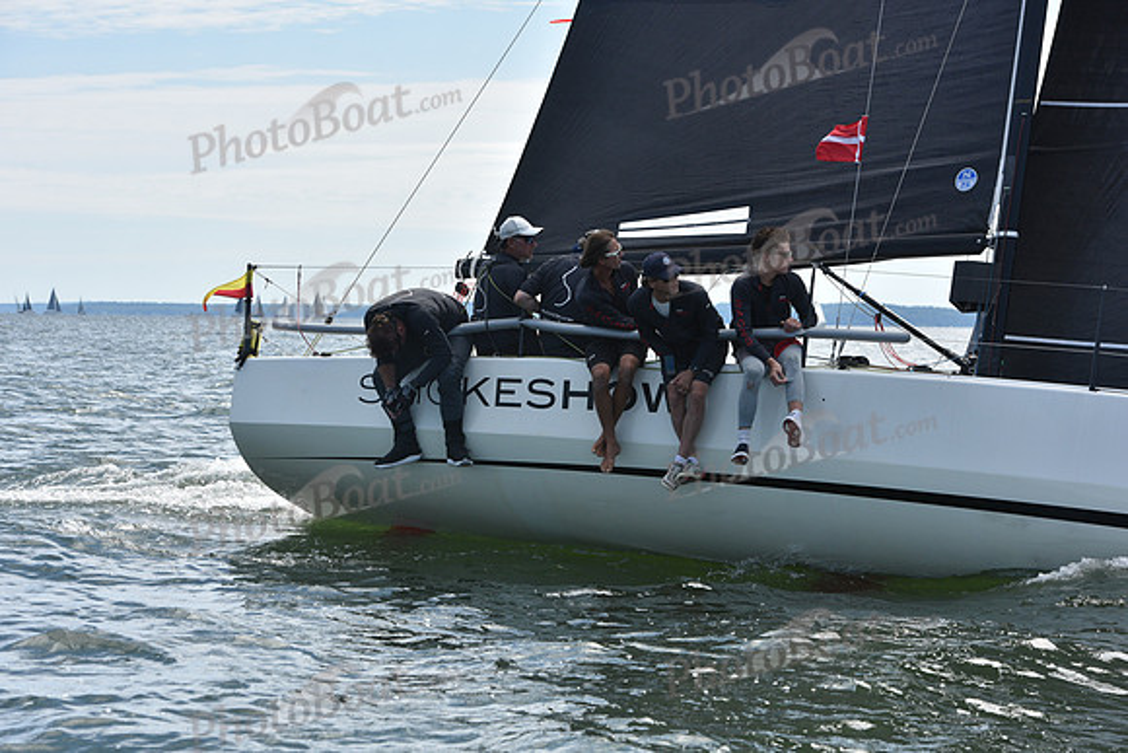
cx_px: 564
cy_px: 376
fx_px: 3134
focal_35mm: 100
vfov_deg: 13.7
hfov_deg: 20.4
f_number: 8
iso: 320
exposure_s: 1/1000
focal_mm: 100
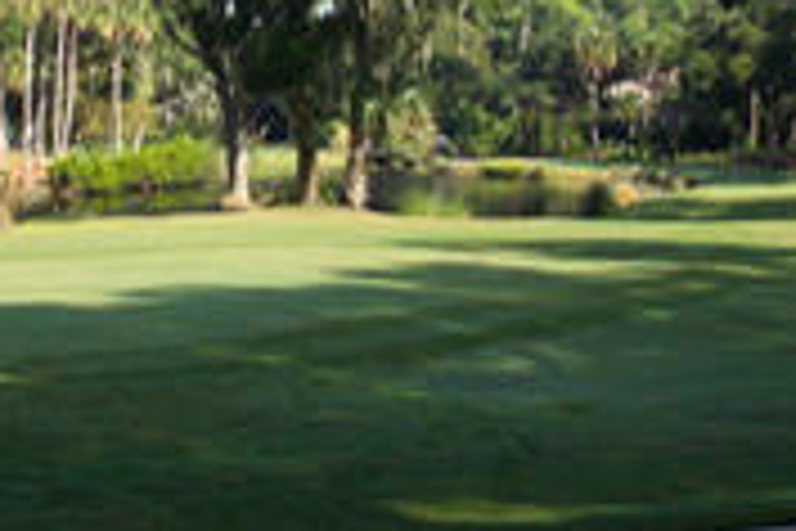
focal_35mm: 79
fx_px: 1747
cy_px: -18
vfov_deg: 16.8
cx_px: 139
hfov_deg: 25.2
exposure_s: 1/90
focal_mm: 7.5
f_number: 9.5
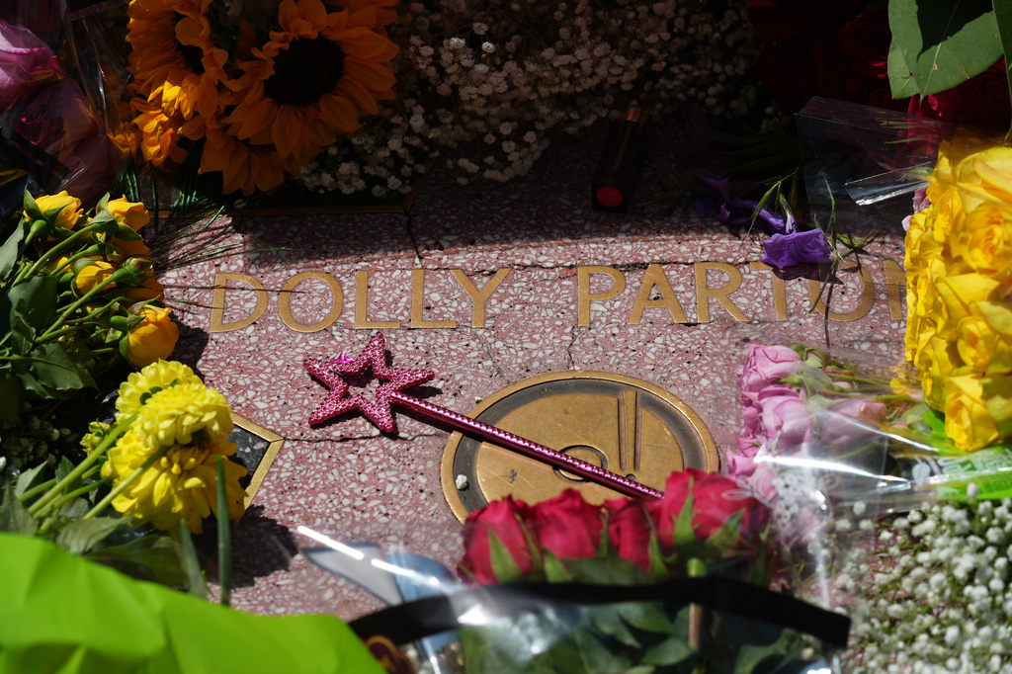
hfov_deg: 19.1
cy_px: 337
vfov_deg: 12.8
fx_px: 3007
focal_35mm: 107
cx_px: 506
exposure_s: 1/1600
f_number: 6.3
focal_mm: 107
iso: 160
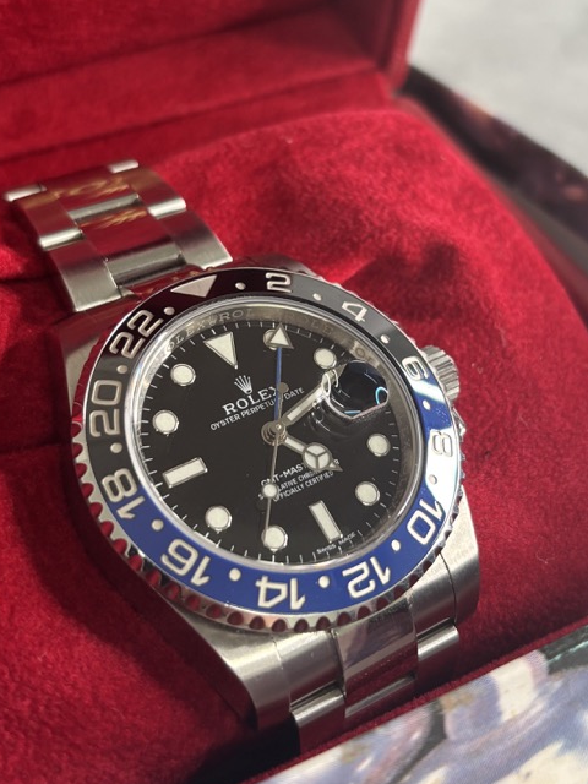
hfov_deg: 28.0
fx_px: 1178
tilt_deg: -35.3
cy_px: 289
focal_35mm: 52
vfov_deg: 36.6
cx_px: 322
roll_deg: -0.2
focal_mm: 5.96
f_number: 1.6
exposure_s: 1/84
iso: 80
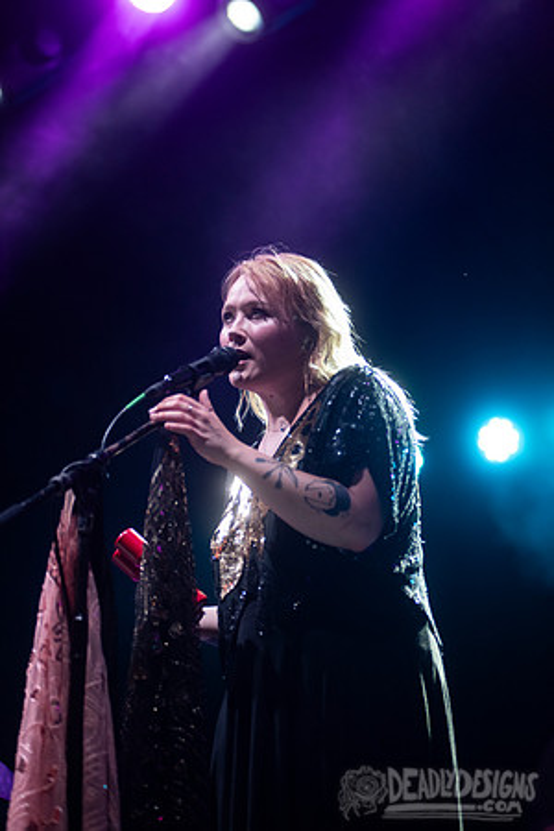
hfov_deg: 14.4
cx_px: 277
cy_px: 416
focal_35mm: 95
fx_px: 2193
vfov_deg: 21.5
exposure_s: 1/400
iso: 2500
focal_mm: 95
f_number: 3.2
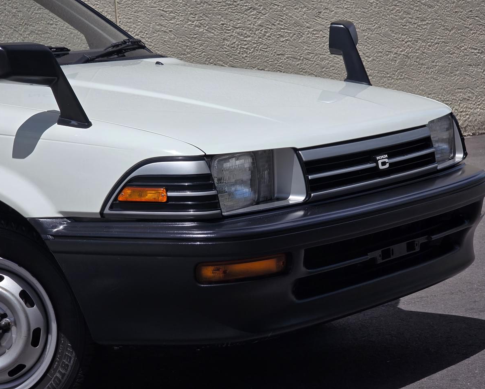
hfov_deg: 16.0
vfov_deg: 12.9
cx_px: 238
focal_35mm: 120
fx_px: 1723
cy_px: 194
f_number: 3.4
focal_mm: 18.6
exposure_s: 1/2252
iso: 64
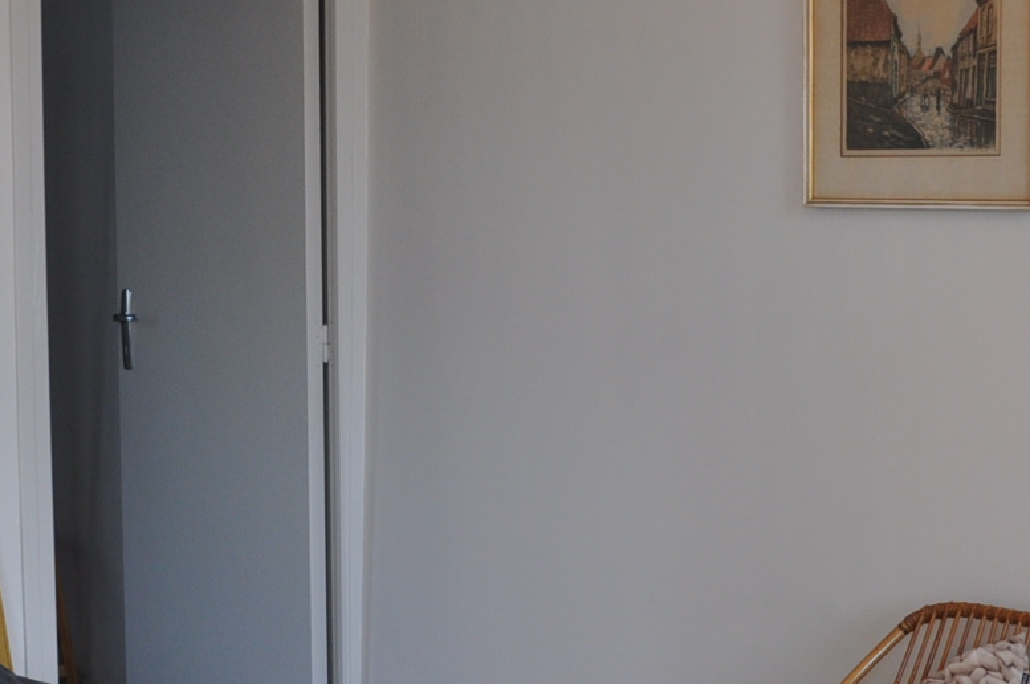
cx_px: 529
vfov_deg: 15.0
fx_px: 2600
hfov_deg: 22.4
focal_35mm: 91
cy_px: 407
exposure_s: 1/60
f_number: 4
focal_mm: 22
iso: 400
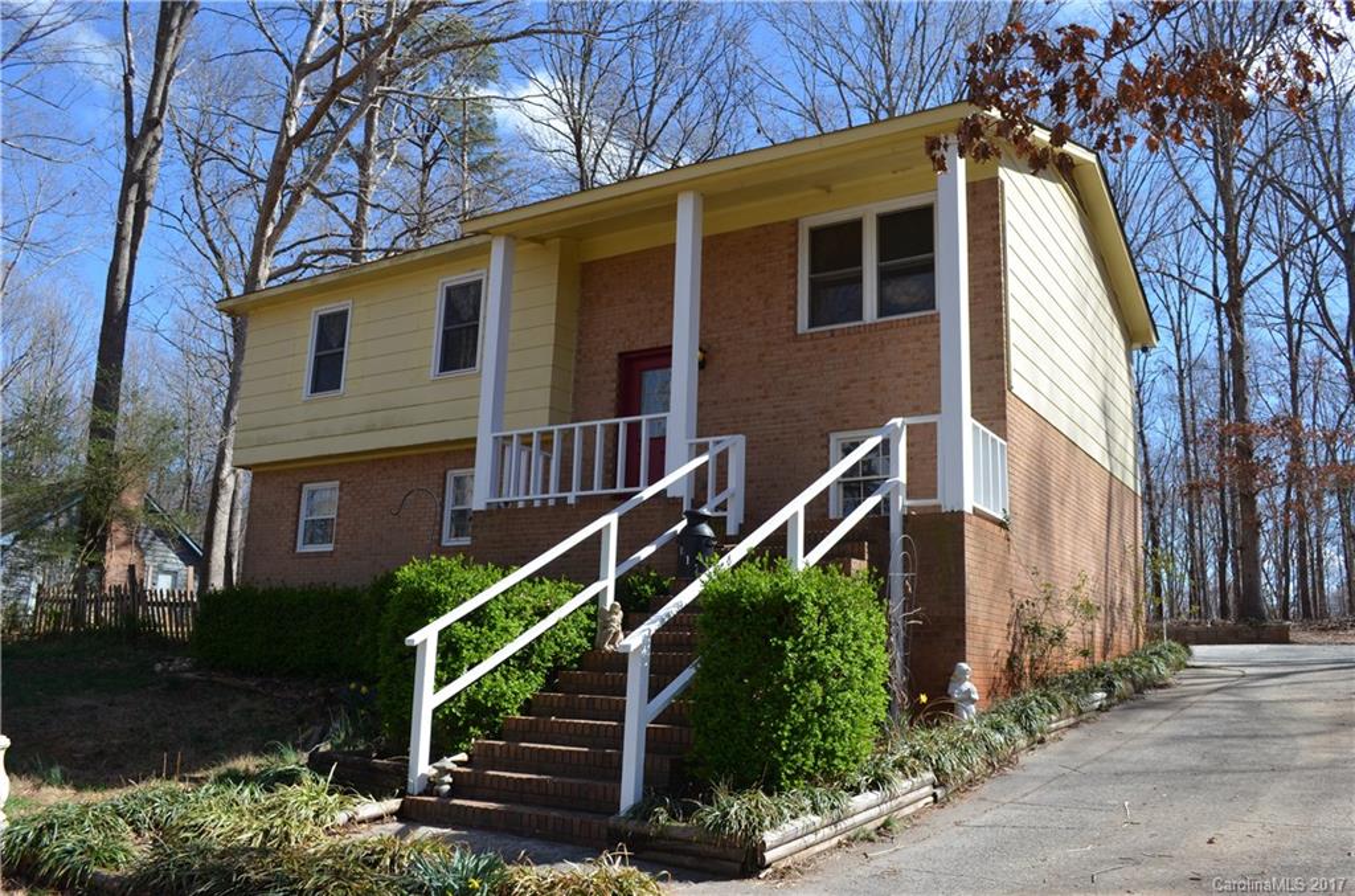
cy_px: 448
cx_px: 678
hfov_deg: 62.1
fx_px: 1126
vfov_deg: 43.4
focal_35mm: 30
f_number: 8
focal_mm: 20
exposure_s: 1/250
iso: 140
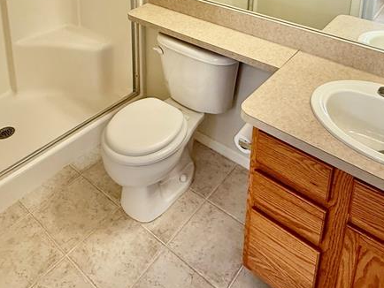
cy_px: -27
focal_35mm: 33
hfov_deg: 55.3
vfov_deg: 36.5
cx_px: 182
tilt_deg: -15.2
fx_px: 366
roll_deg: -0.2
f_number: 2.2
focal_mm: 2.22
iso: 200
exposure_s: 1/120
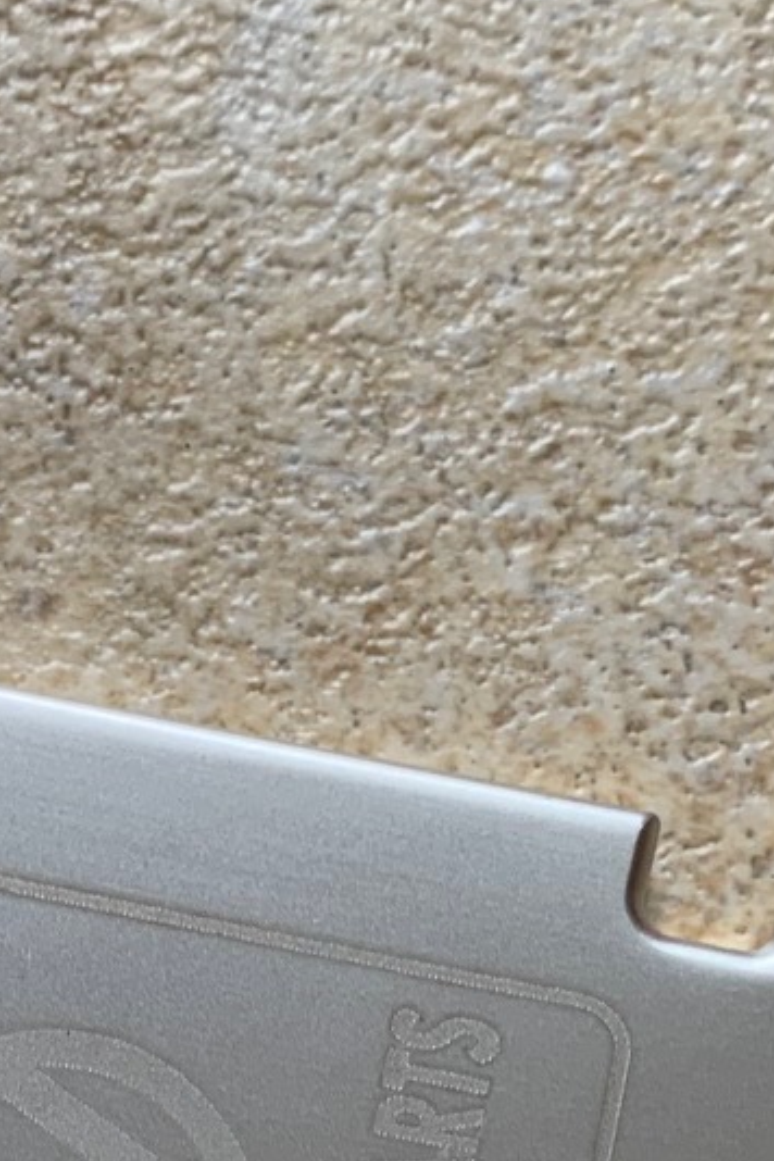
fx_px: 3289
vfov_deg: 19.4
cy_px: 1207
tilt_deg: -77.5
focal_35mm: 102
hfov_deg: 13.1
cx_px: -154
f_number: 1.8
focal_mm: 4.25
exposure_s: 1/121
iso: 32
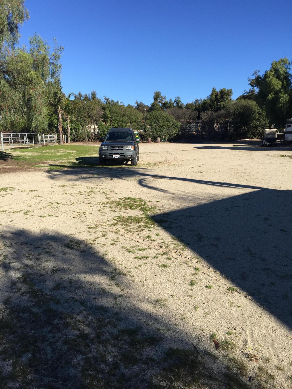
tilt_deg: -8.9
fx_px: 326
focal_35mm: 29
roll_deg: +0.4
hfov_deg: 48.2
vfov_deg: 61.7
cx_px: 146
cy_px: 194
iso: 32
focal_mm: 4.15
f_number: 2.2
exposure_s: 1/1721
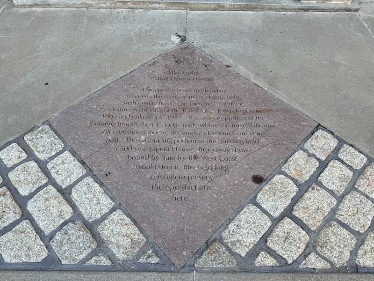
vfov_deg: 56.8
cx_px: 187
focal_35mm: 24
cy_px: 140
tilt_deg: -53.1
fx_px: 259
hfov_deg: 71.6
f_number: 1.78
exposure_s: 1/234
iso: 64
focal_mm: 6.76
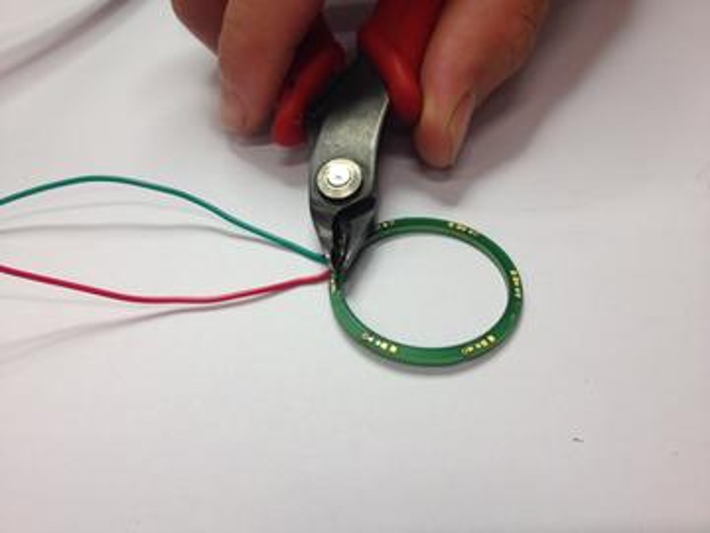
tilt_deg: -47.3
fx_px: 718
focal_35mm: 35
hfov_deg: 52.6
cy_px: 266
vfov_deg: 40.7
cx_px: 355
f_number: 2.4
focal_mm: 4.28
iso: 50
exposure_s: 1/50
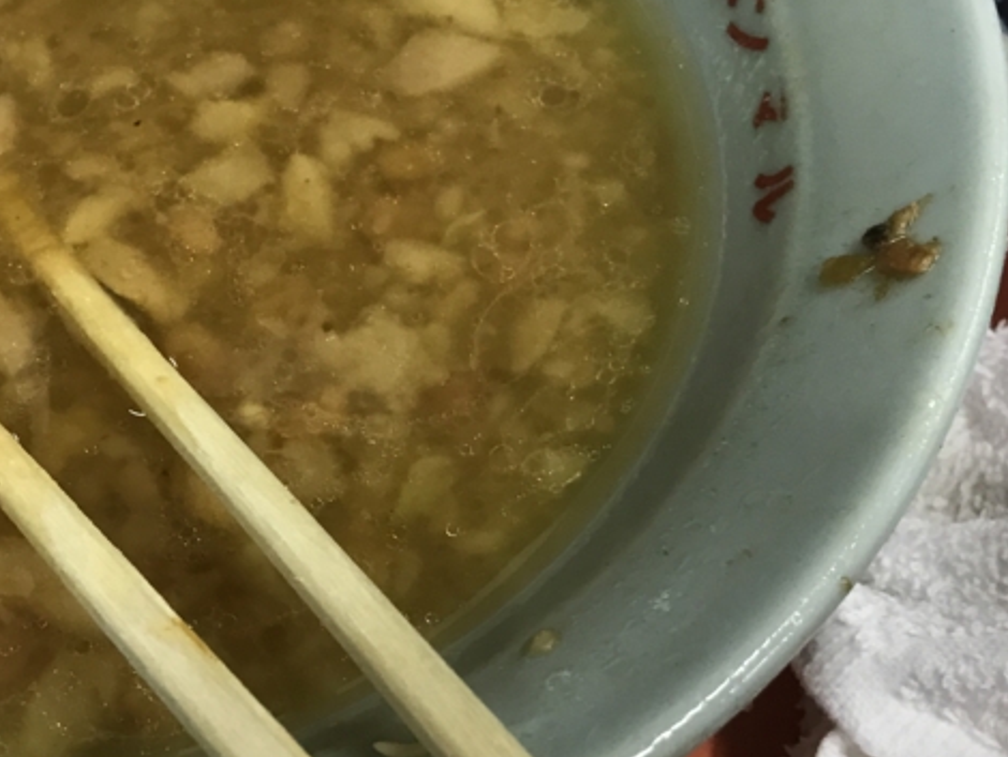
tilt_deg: -53.0
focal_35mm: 61
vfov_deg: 24.0
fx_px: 1777
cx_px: 442
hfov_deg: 31.6
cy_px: 274
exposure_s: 1/17
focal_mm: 3.99
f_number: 1.8
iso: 50
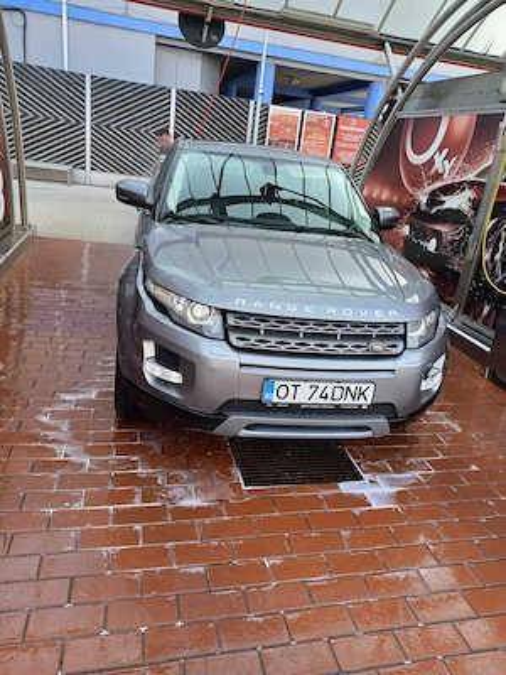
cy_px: 338
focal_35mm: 25
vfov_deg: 69.4
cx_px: 253
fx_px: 487
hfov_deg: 54.9
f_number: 1.8
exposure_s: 1/118
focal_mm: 4.65
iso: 50
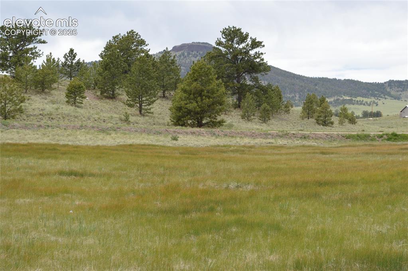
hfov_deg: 26.0
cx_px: 204
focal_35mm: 78
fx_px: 883
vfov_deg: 17.5
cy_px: 136
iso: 100
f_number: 7.1
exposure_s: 1/200
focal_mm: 52
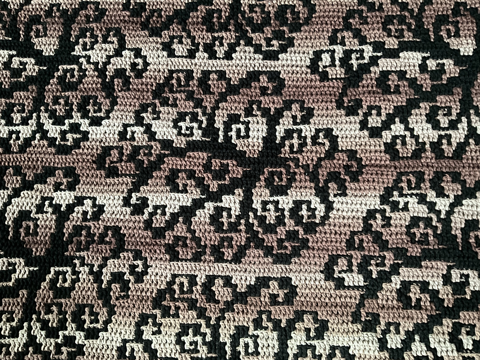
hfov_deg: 61.7
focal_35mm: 29
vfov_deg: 48.2
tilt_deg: -81.0
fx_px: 402
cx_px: 240
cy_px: 180
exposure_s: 1/52
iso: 320
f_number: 1.8
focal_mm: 3
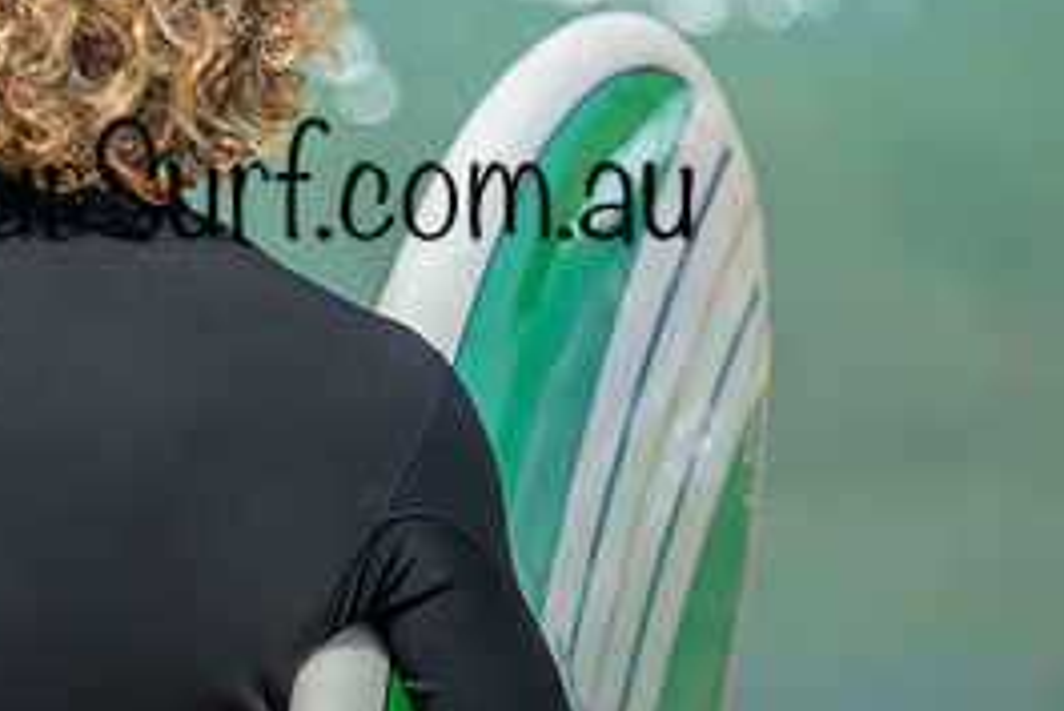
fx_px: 51778
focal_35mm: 1751
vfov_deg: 0.8
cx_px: 269
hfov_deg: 1.2
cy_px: 147
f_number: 6.3
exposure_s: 1/2500
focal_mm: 800
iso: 500
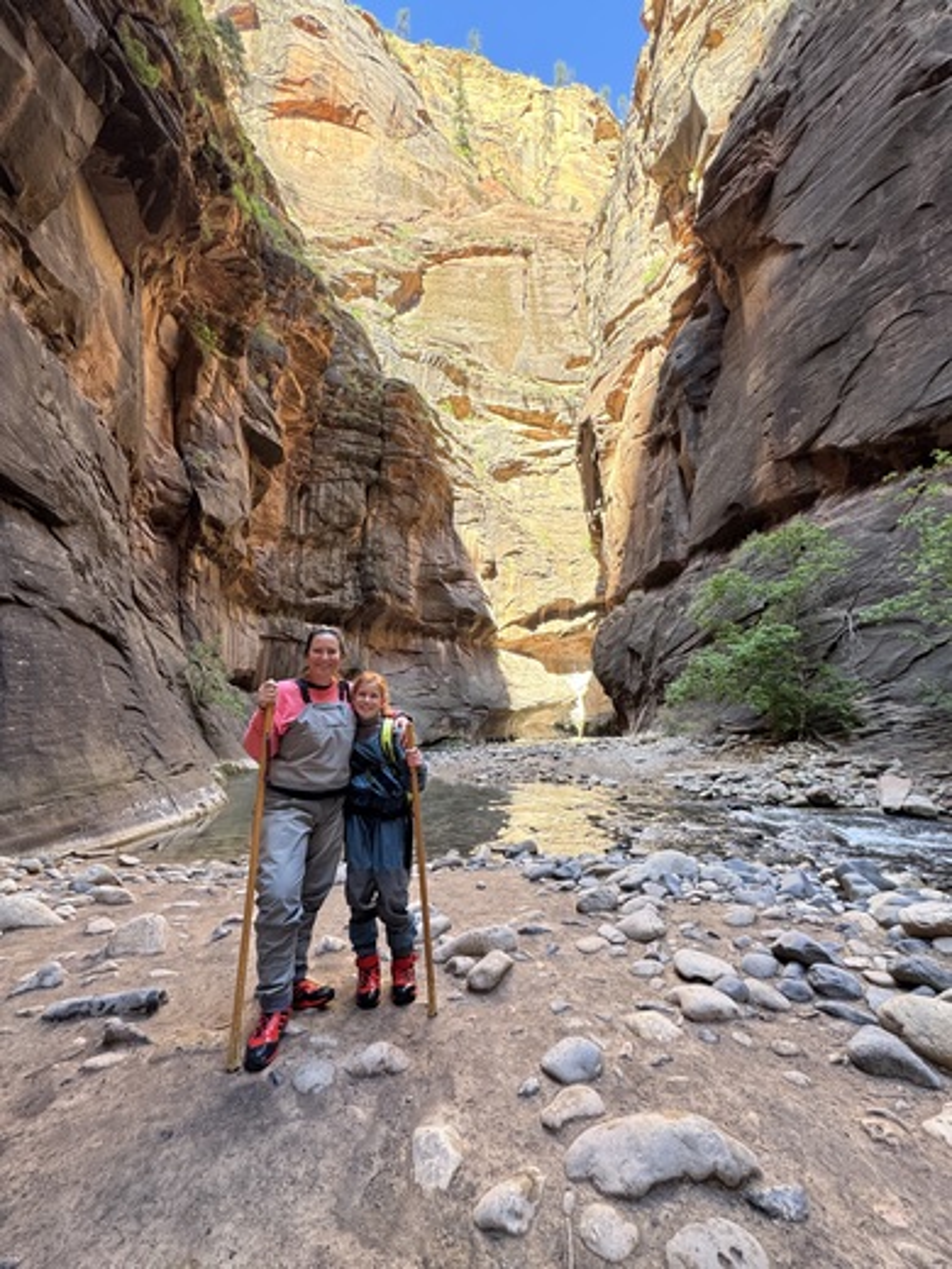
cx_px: 476
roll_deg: +0.2
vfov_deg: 102.1
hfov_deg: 85.7
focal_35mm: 14
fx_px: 513
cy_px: 634
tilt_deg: +13.1
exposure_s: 1/99
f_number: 2.2
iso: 100
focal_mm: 2.22
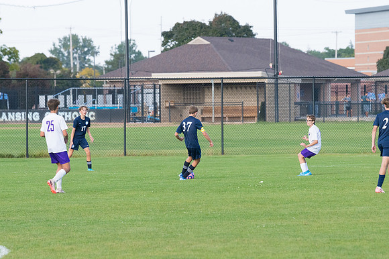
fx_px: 3240
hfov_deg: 6.9
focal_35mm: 300
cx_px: 194
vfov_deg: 4.6
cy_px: 130
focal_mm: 200
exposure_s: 1/1600
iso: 1000
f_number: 5.6
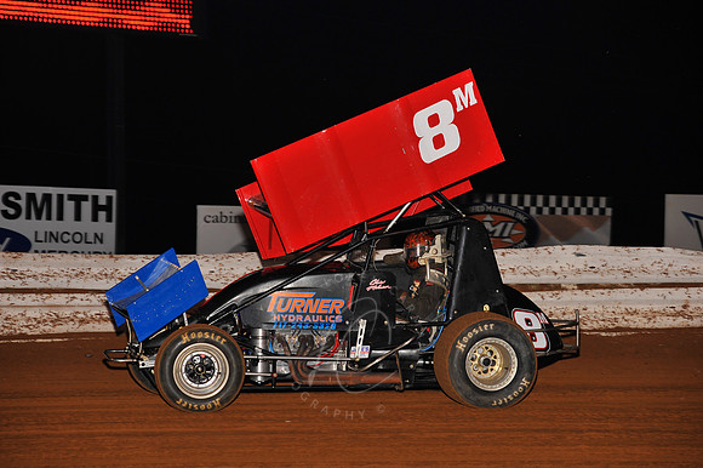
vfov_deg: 10.1
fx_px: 2635
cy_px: 234
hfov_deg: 15.2
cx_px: 352
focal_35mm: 135
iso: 500
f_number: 5.6
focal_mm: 135
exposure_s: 1/250
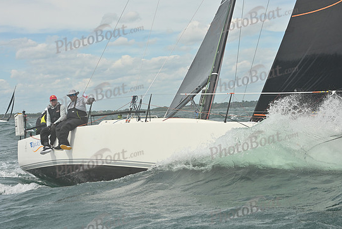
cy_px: 120
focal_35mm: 75
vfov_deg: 18.2
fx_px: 713
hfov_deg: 27.0
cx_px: 177
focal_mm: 70
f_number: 11
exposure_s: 1/1250
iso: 320
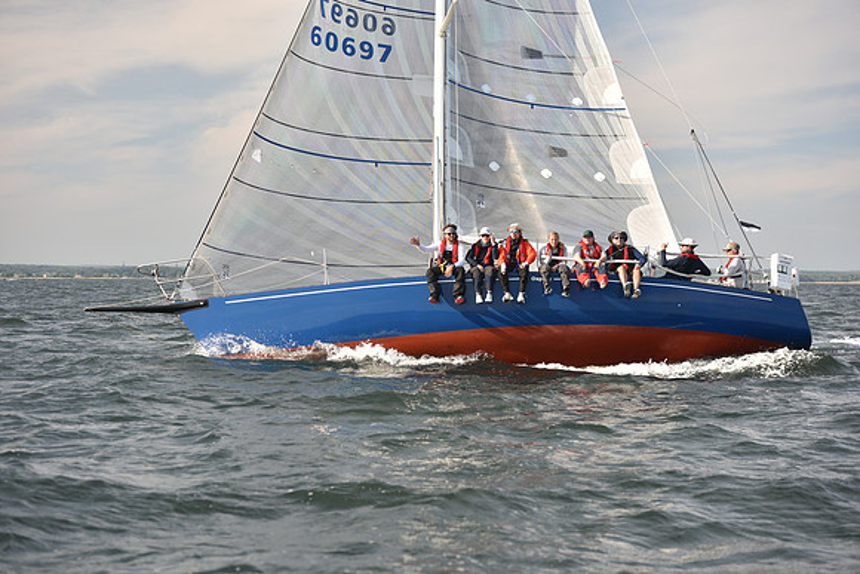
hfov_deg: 28.8
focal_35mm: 70
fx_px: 1673
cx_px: 430
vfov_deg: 19.5
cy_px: 287
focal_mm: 70
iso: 250
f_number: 3.5
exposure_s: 1/640
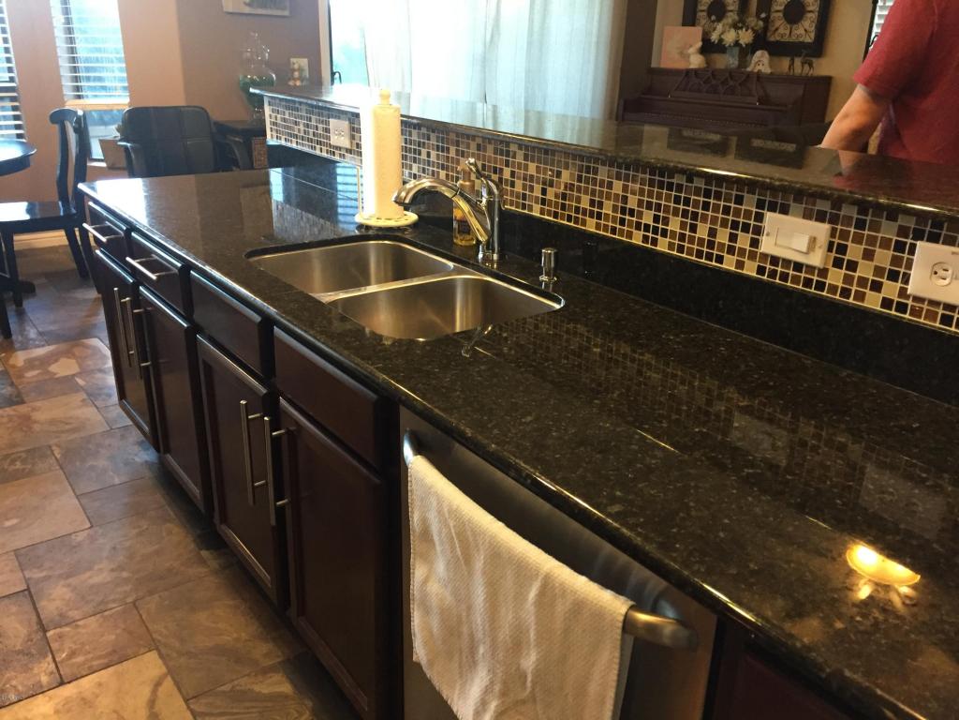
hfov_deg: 61.7
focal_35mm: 29
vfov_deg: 48.2
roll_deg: -2.1
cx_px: 480
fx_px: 803
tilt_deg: -22.0
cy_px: 360
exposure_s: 1/30
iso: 250
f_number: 2.2
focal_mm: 4.15
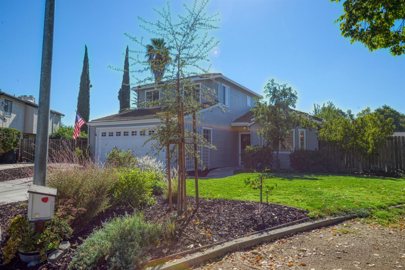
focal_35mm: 24
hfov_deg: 73.7
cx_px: 202
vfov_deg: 53.1
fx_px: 270
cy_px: 135
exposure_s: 1/320
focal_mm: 24
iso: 400
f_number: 10
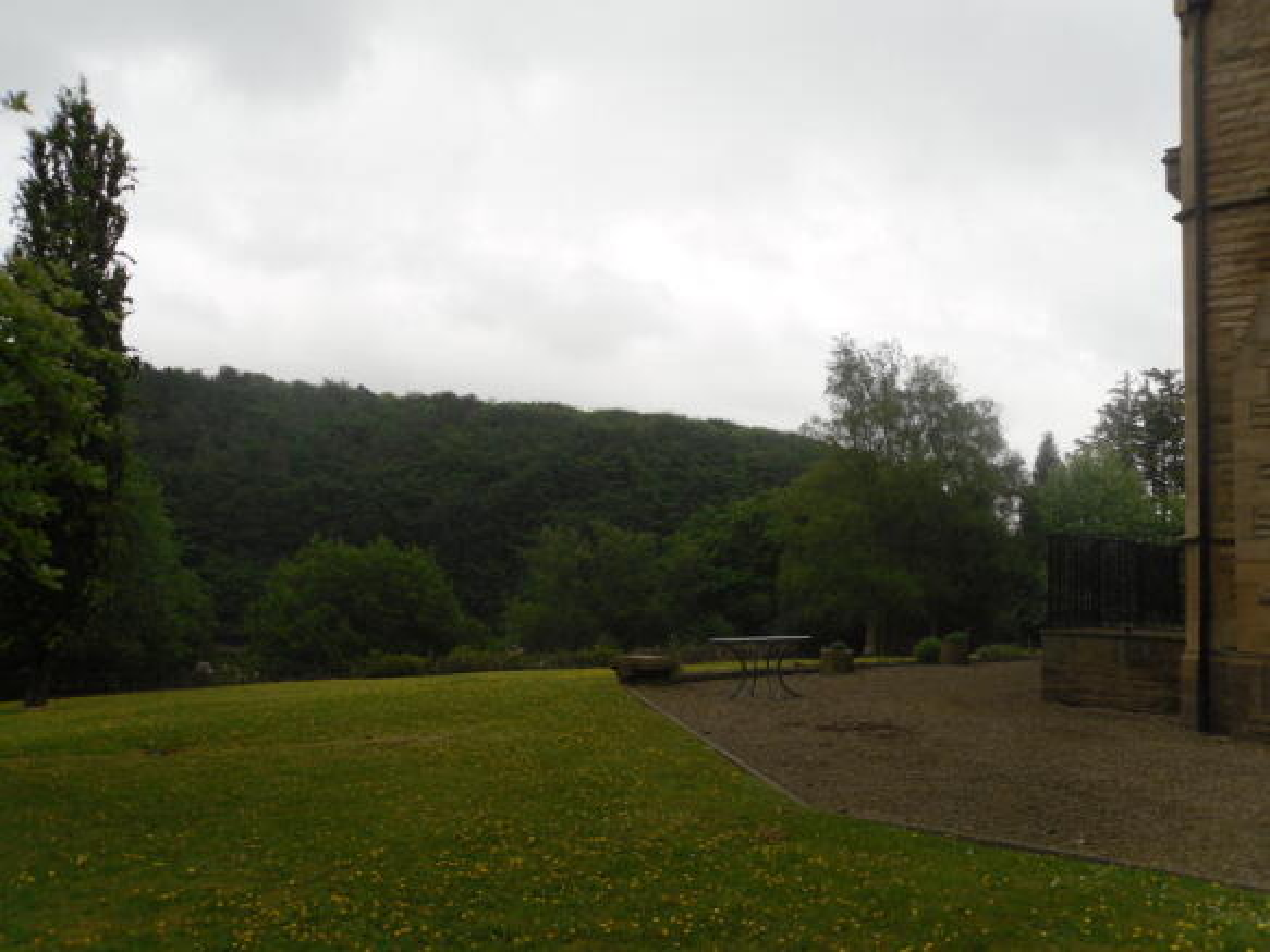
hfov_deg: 52.6
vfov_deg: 40.7
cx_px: 635
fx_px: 1284
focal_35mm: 35
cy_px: 476
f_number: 3.5
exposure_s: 1/133
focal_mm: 6.3
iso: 80
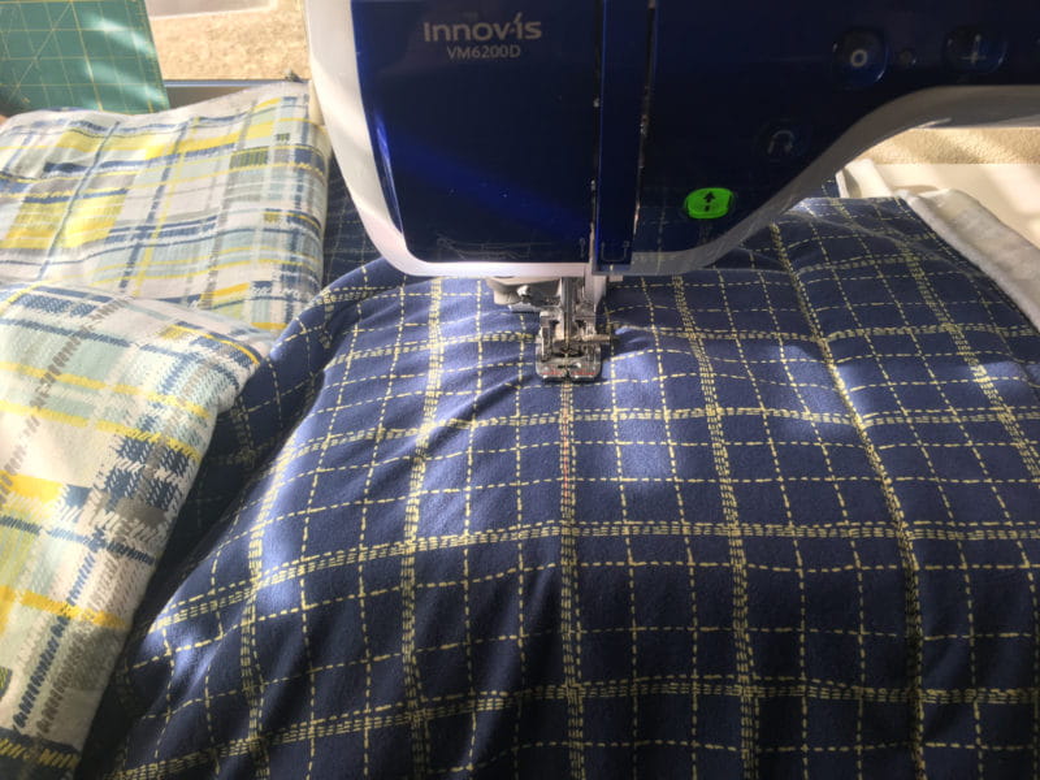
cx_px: 520
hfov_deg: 61.7
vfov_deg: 48.2
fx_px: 871
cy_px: 390
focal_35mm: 29
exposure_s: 1/120
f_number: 2.2
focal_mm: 4.15
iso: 32
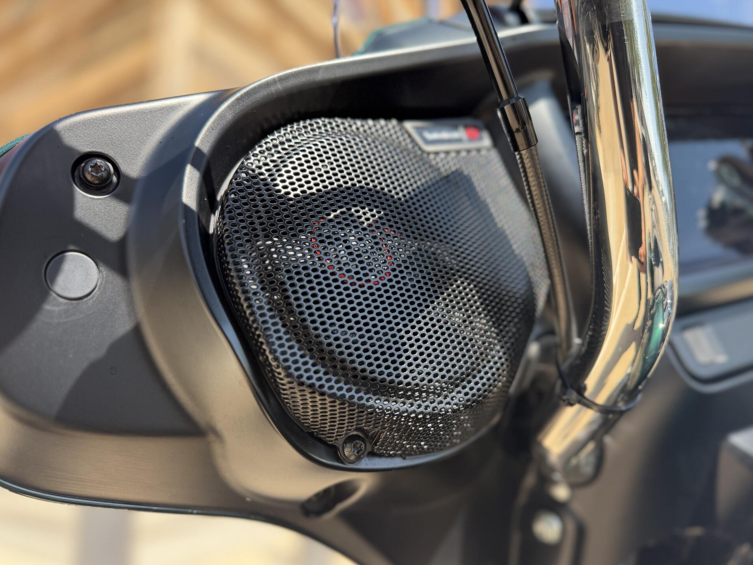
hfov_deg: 69.4
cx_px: 371
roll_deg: +1.1
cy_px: 291
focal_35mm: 25
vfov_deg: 54.9
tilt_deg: +11.3
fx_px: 544
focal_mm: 6.76
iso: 100
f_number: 1.78
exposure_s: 1/1060
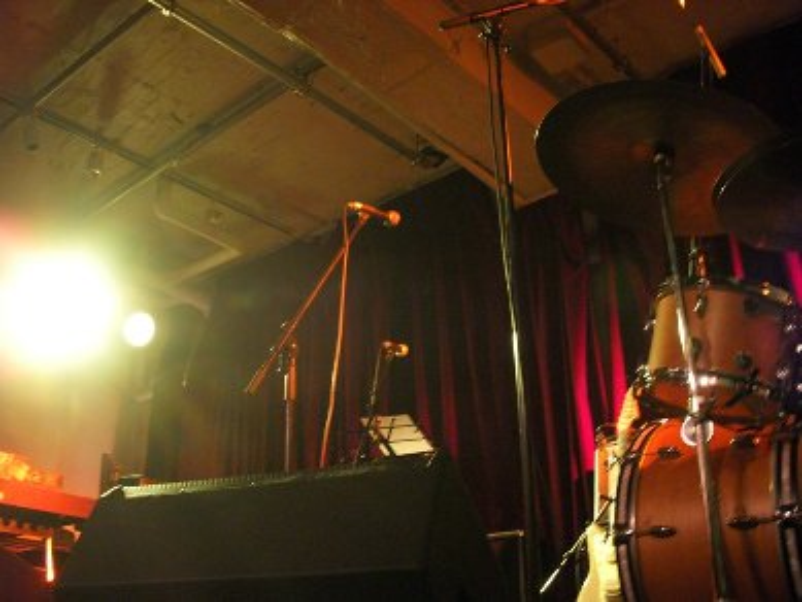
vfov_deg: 37.7
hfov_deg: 49.0
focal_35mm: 38
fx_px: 881
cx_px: 401
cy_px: 301
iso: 400
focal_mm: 6.3
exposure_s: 1/1.3
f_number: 3.3
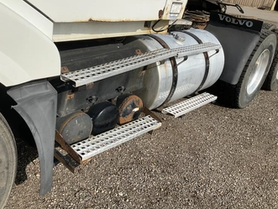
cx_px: 113
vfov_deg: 40.8
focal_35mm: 35
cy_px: 102
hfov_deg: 52.3
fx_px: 281
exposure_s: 1/1912
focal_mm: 3
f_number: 1.8
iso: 25
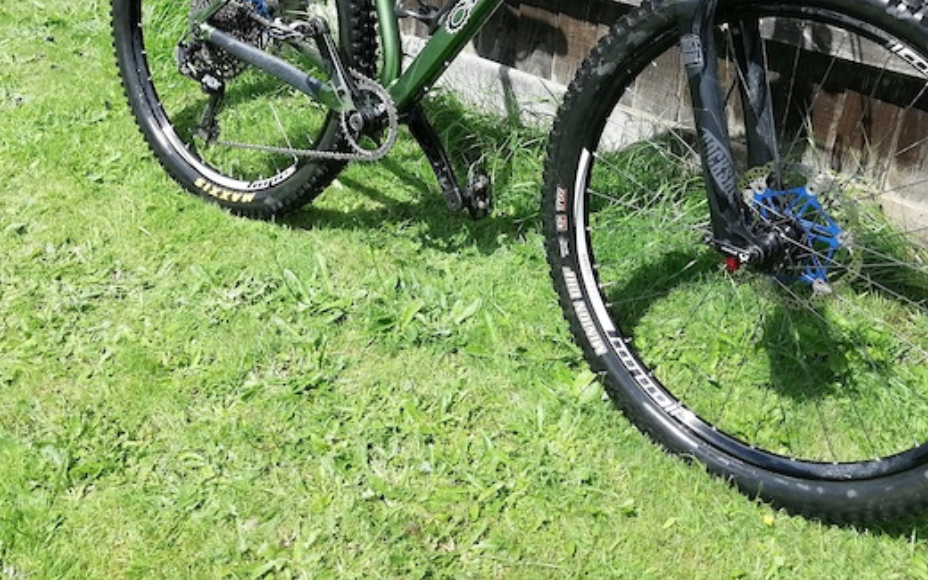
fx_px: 1113
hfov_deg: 45.3
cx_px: 469
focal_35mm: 44
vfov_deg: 28.3
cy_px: 80
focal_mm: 3.88
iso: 50
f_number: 1.8
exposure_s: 1/675
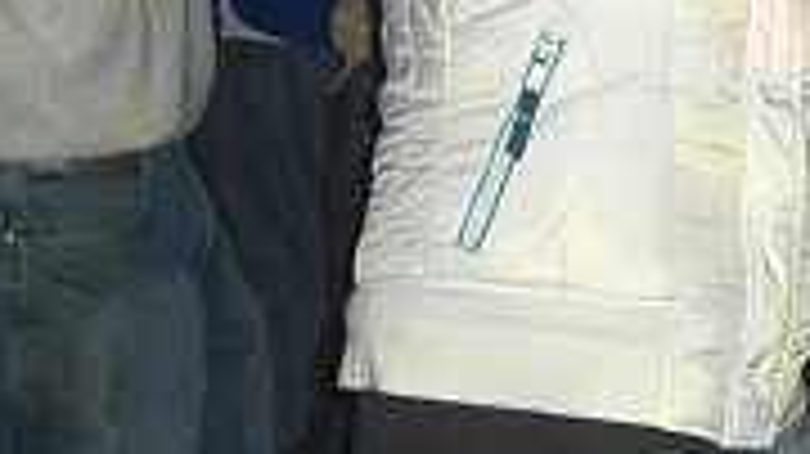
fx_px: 2619
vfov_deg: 9.5
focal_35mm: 122
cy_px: -333
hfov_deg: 17.2
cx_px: 790
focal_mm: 7.9
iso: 200
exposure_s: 1/60
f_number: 2.8
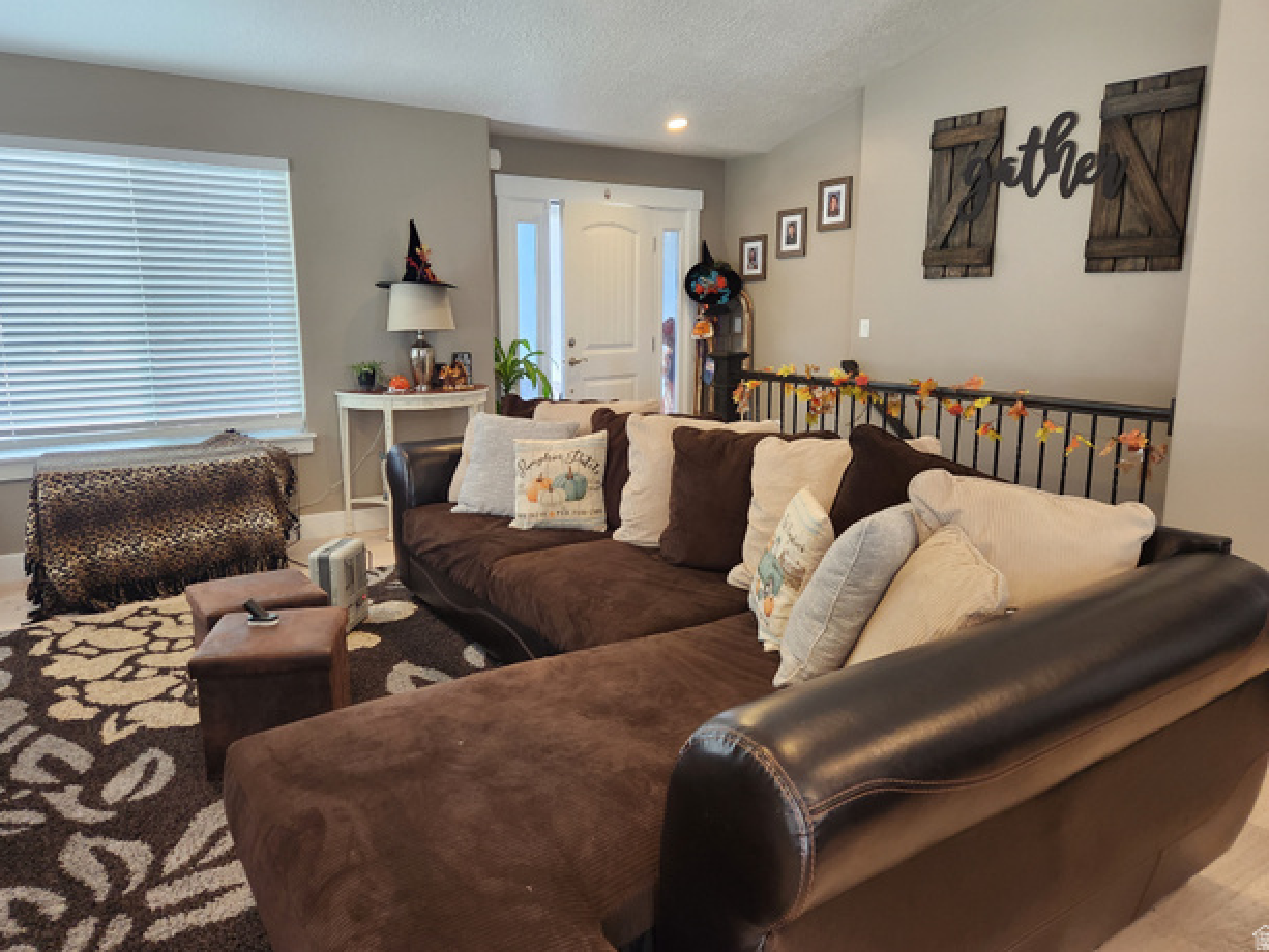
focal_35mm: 24
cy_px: 459
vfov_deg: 56.8
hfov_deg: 71.6
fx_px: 880
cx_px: 623
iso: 250
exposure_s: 1/120
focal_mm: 5.4
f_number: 1.8
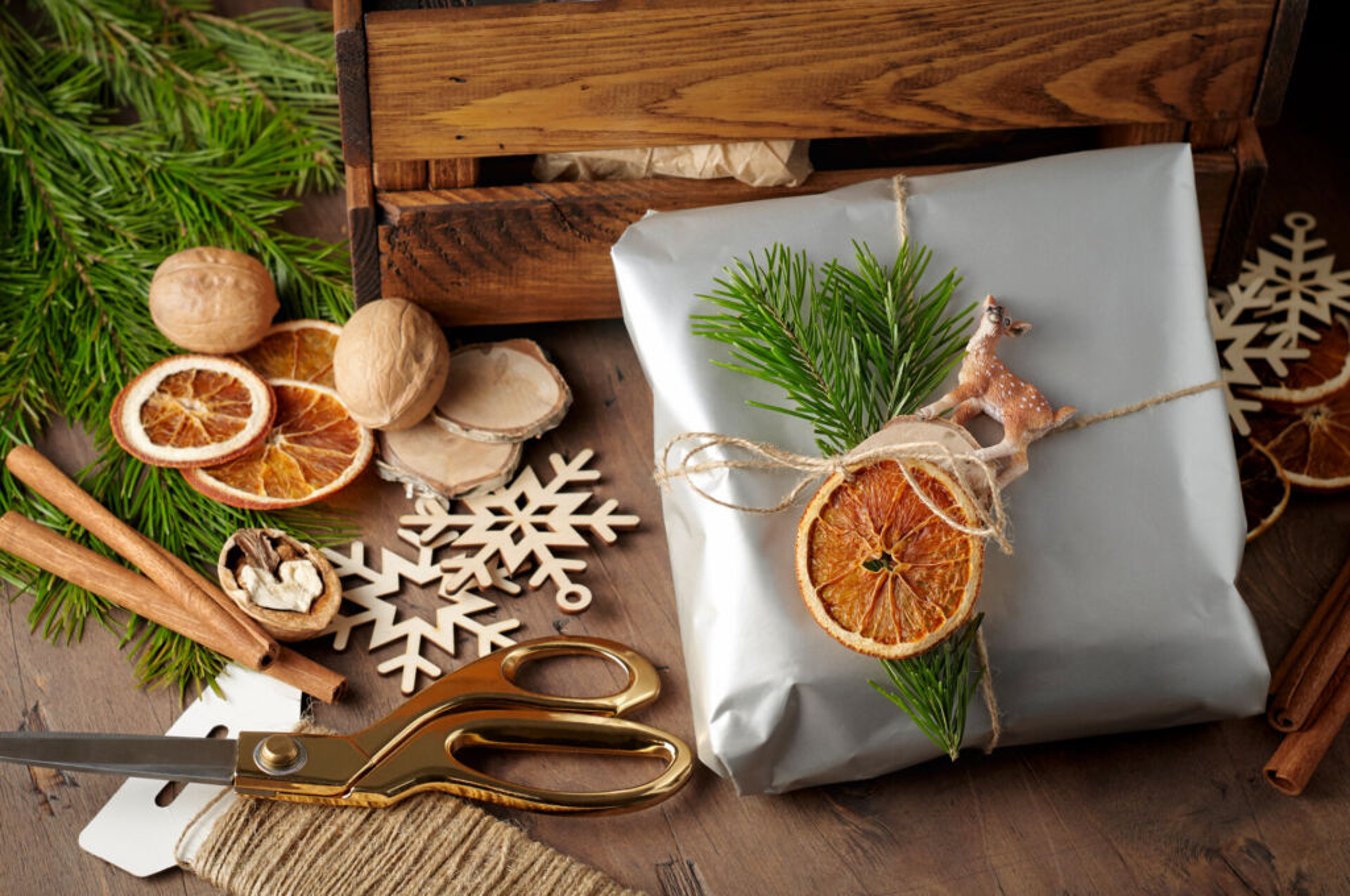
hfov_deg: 27.0
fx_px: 2809
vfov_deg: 18.1
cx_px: 675
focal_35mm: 75
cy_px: 448
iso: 200
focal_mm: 50
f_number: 5.6
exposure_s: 1/125
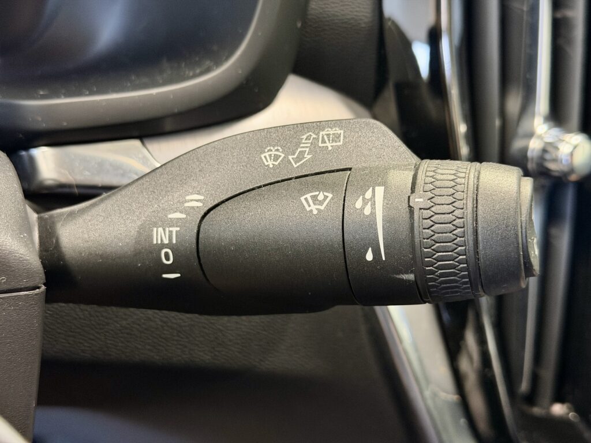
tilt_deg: -29.8
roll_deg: -12.1
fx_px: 820
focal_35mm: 48
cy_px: 222
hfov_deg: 39.7
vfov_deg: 30.3
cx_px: 296
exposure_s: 1/33
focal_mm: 6.76
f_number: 1.78
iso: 500
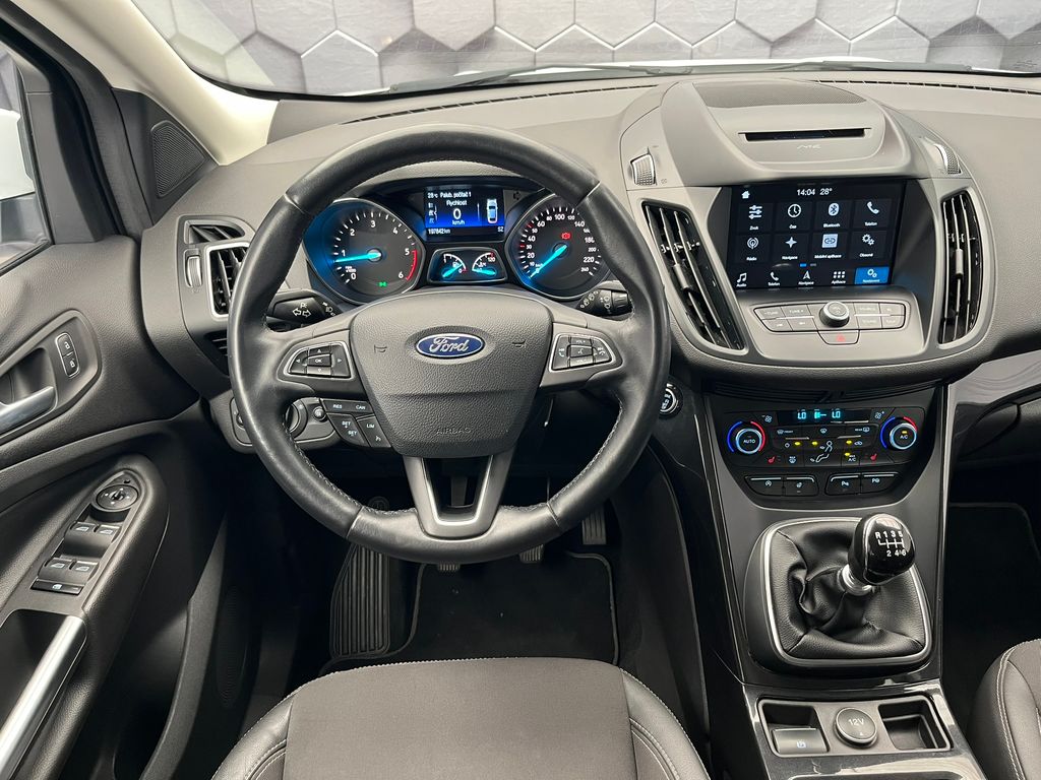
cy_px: 390
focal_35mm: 26
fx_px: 782
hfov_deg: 67.3
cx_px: 520
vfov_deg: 53.1
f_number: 1.6
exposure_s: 1/60
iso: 250
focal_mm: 5.1
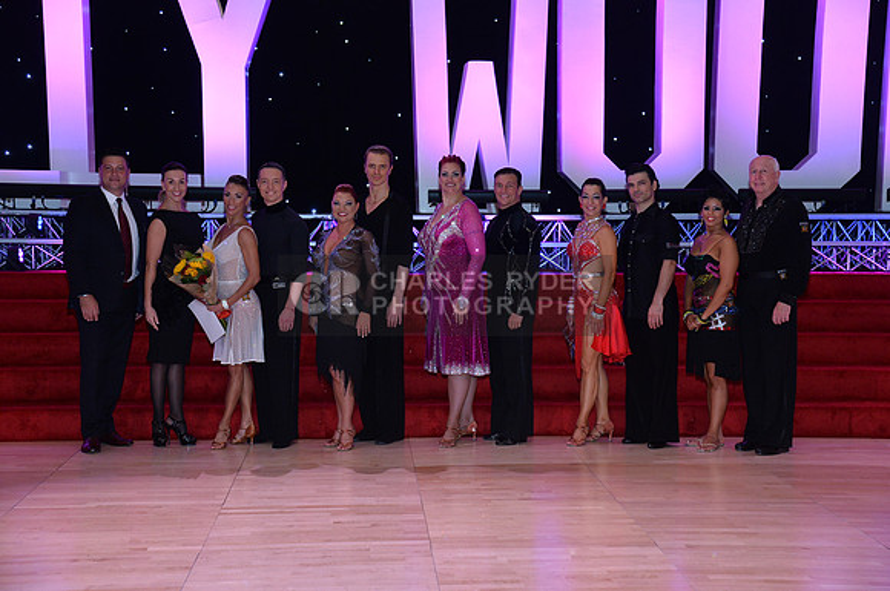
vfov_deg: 23.3
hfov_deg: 34.5
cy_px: 296
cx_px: 445
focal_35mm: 58
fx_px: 1432
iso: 1600
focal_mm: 58
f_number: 5
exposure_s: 1/200
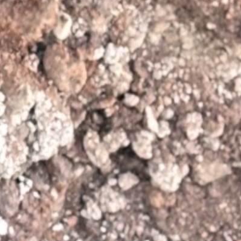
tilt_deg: -56.6
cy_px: -321
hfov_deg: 3.6
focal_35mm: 464
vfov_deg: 3.7
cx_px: -565
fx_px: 3655
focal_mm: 5.96
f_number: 1.6
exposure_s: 1/60
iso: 50
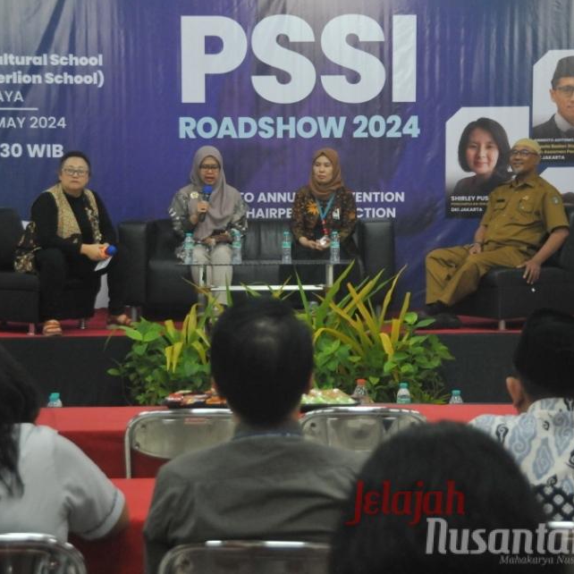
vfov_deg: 18.7
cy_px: 284
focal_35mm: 93
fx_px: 1745
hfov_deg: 18.7
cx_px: 276
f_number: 4.5
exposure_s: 1/60
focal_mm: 48
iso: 1600
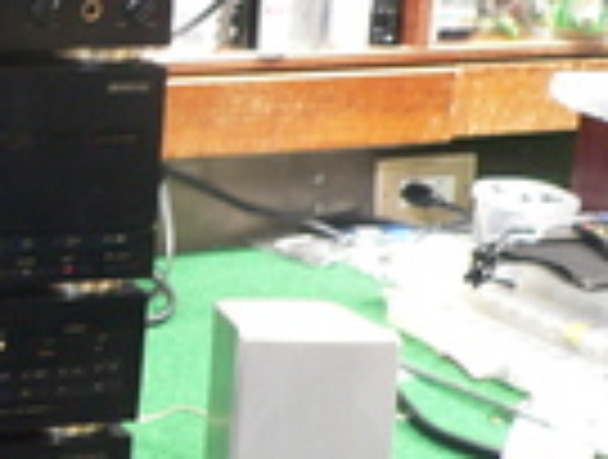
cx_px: -239
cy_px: 79
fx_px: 1779
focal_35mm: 101
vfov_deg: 14.6
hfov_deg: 17.8
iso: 200
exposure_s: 1/4
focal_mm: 6
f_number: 2.8
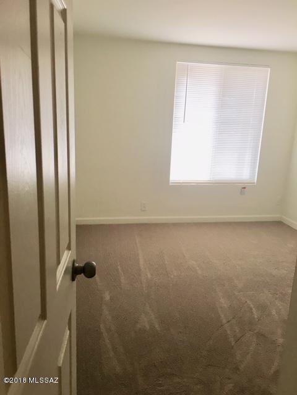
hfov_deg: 48.2
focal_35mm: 29
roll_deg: -2.1
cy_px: 198
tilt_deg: -13.4
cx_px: 148
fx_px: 332
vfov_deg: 61.7
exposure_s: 1/40
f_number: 2.2
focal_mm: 4.15
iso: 32
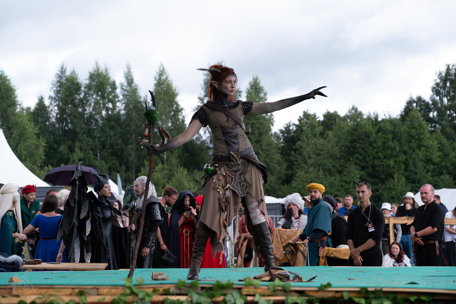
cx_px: 228
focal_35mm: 75
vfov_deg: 18.2
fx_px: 950
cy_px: 152
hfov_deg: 27.0
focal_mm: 50
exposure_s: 1/1250
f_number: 3.6
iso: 500
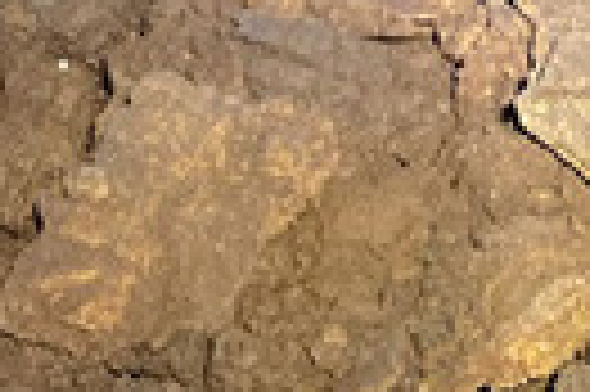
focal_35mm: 138
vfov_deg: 9.9
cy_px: 187
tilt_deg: -38.7
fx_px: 2259
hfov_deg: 13.8
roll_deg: -3.8
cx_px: 941
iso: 640
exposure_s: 1/31
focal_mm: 4.25
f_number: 1.8
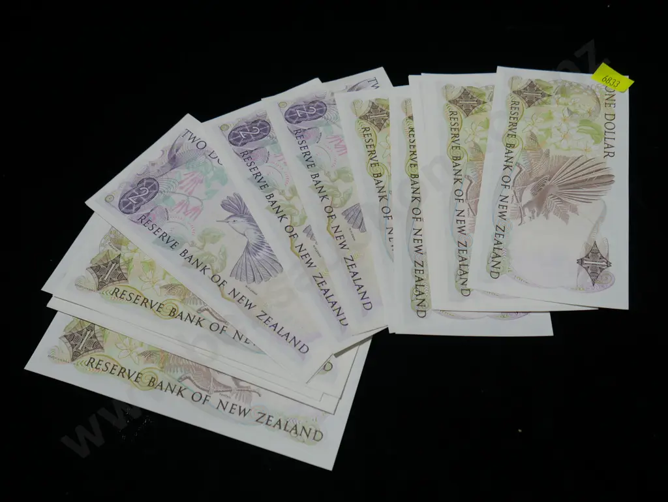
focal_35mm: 30
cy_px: 251
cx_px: 334
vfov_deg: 46.8
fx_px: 579
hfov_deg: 59.9
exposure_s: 1/125
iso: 200
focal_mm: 15
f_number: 5
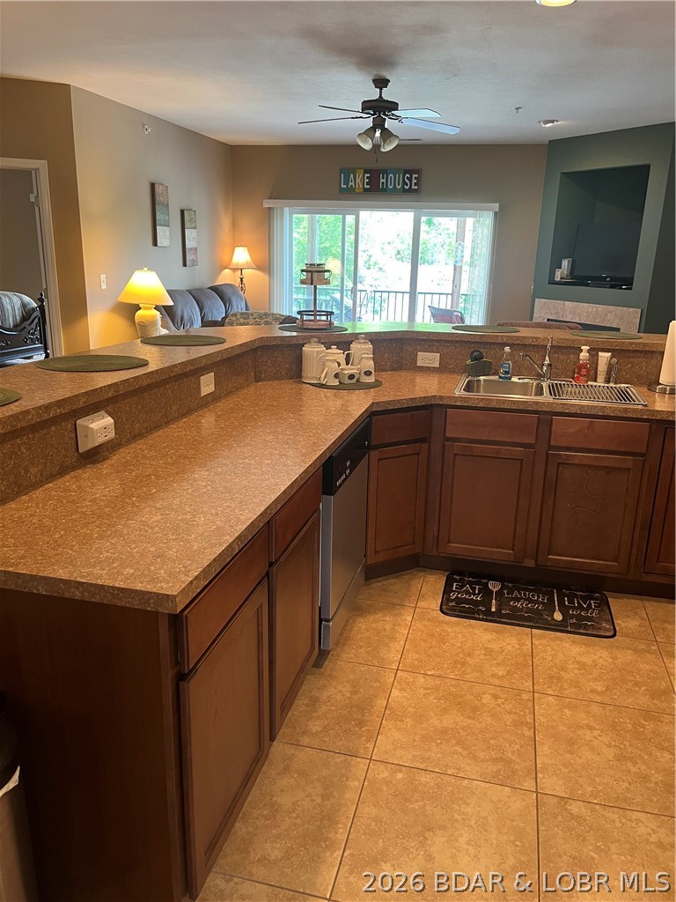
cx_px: 338
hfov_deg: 53.1
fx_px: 677
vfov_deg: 67.3
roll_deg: -1.6
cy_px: 451
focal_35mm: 26
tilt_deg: -16.1
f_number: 1.6
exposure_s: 1/60
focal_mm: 5.1
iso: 160
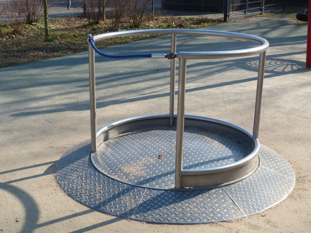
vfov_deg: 29.7
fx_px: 440
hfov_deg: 38.9
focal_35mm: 49
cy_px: 116
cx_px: 156
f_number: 4.5
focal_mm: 8.7
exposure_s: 1/250
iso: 80
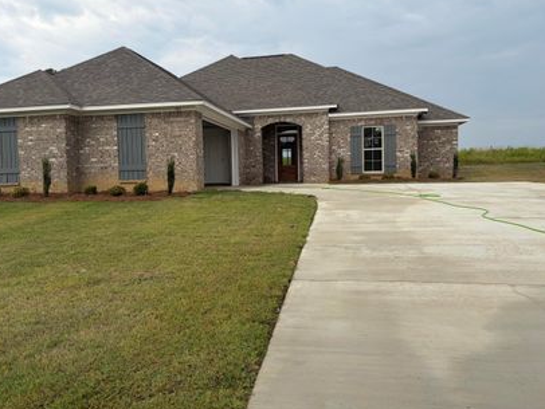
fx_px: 504
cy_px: 195
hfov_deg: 56.5
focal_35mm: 32
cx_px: 231
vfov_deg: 44.2
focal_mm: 5.96
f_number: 1.6
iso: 50
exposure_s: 1/2208
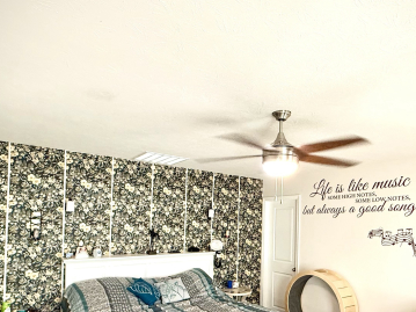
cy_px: 222
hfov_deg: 66.9
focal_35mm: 26
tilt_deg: +2.1
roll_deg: -1.8
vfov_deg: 51.5
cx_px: 240
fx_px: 312
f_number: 2.2
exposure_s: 1/60
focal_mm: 2.22
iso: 320
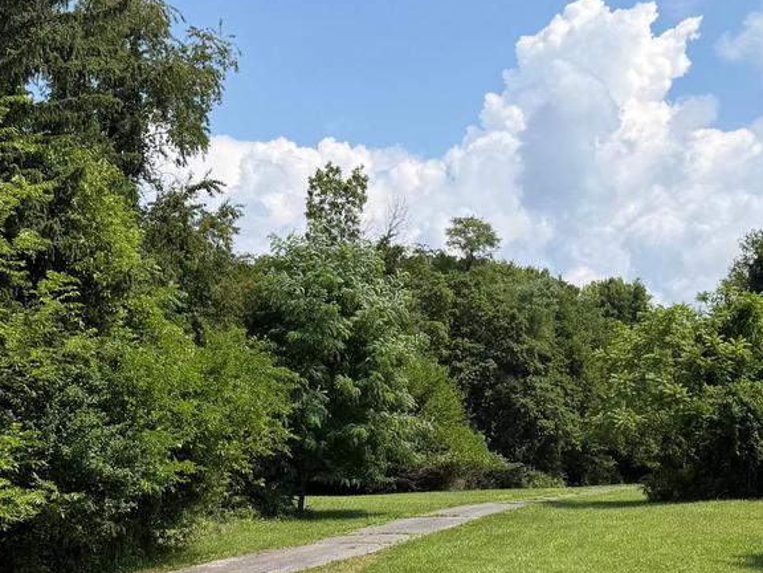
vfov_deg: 24.1
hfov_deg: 32.1
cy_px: 444
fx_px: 1323
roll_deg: -3.6
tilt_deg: -0.1
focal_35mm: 60
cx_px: 429
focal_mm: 6.76
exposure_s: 1/4405
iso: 80
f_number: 1.78
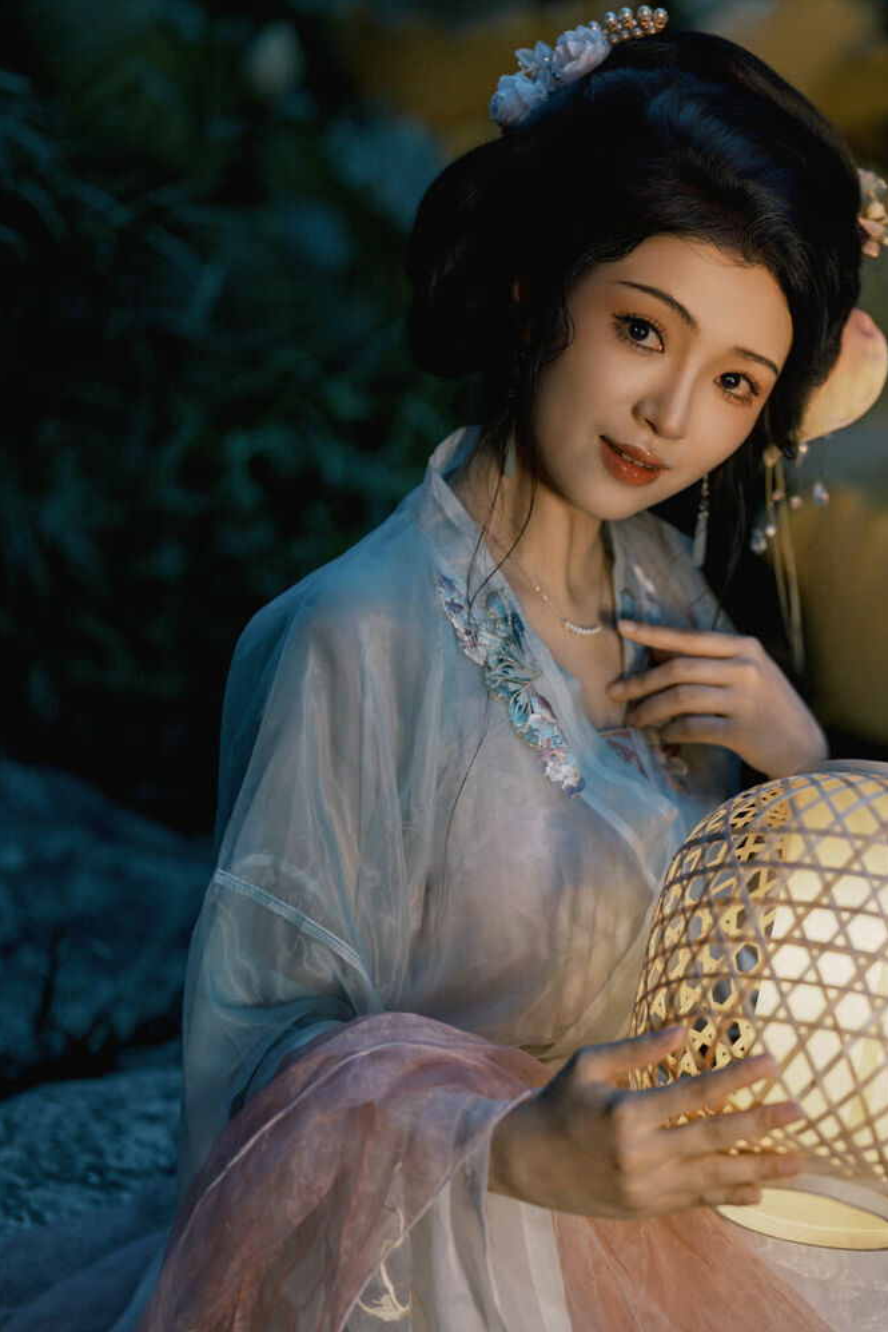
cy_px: 868
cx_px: 697
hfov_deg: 17.2
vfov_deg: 25.6
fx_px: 2922
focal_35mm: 79
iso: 400
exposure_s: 1/250
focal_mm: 50
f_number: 1.2
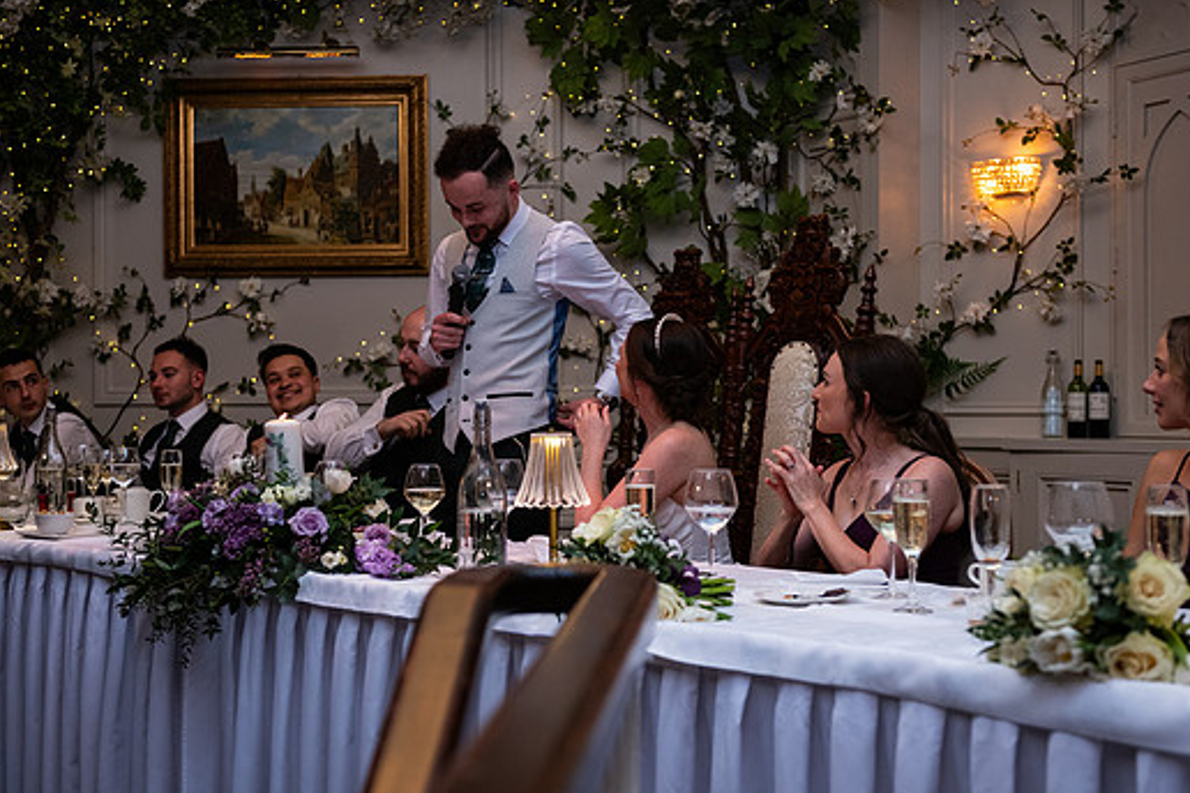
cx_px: 597
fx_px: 1785
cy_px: 398
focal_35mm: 54
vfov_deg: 25.1
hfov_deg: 36.9
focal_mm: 48
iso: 1000
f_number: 3.5
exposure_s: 1/160
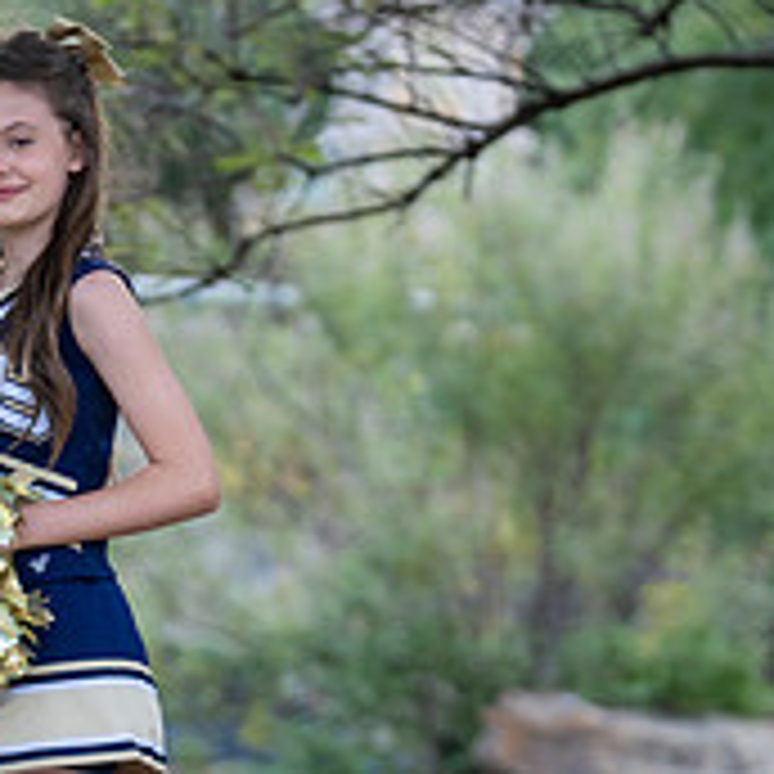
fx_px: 6299
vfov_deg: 7.0
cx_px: 14
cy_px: 628
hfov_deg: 7.0
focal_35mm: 249
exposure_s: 1/320
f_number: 2.8
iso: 320
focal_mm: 87
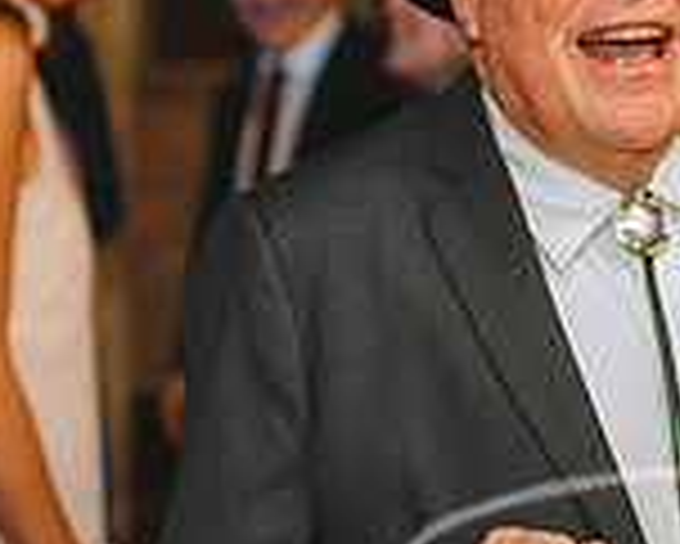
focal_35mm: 126
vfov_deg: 12.2
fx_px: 2537
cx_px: 842
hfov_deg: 14.7
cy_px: 137
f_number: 2
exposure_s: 1/200
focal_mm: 35
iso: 640
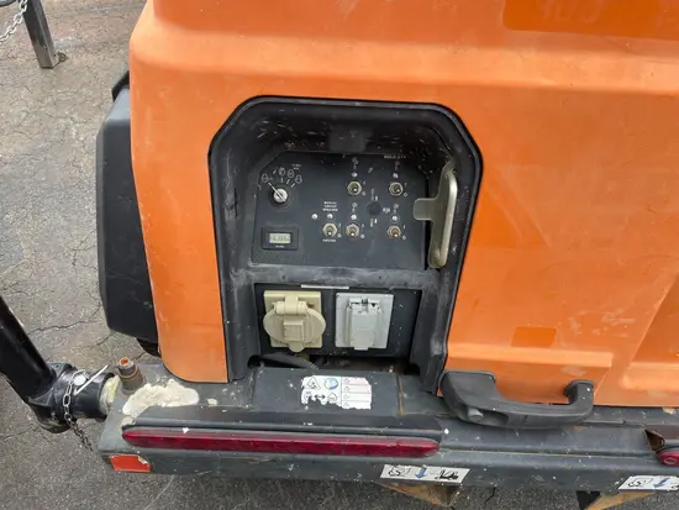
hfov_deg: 67.3
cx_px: 340
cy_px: 255
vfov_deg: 53.1
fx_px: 510
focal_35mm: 26
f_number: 1.6
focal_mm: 4.2
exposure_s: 1/354
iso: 32
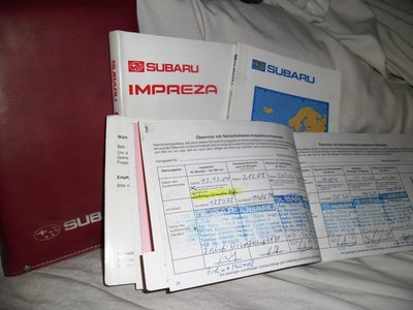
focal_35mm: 27
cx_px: 206
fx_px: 322
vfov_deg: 51.4
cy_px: 155
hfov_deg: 65.3
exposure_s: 1/45
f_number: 3.5
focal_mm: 4.9
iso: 80
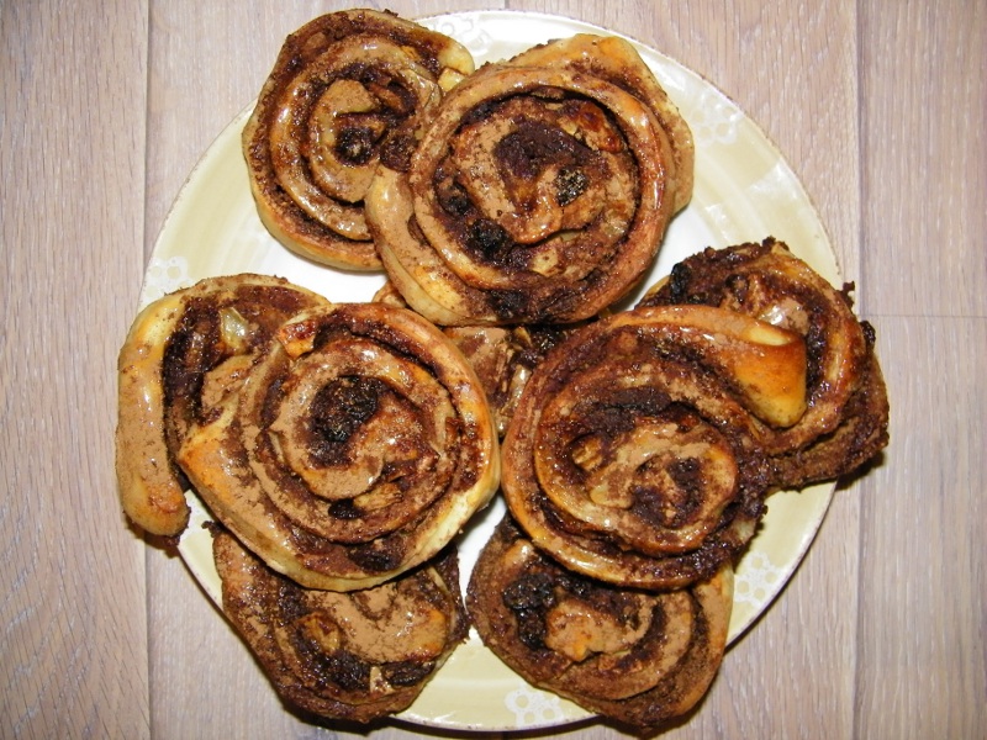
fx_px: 827
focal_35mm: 29
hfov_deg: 61.7
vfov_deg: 48.2
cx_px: 494
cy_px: 370
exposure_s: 1/30
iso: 200
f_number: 3.5
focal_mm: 5.2
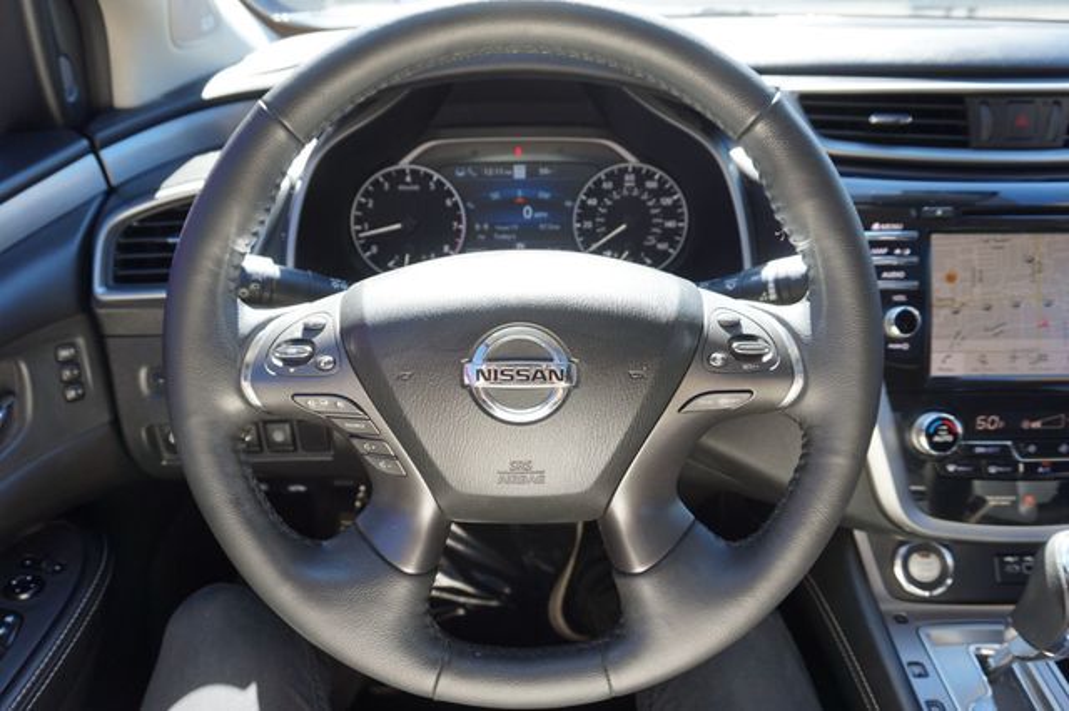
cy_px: 356
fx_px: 712
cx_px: 534
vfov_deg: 53.1
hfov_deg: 73.8
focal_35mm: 24
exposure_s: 1/60
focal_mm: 16
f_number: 4.5
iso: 100
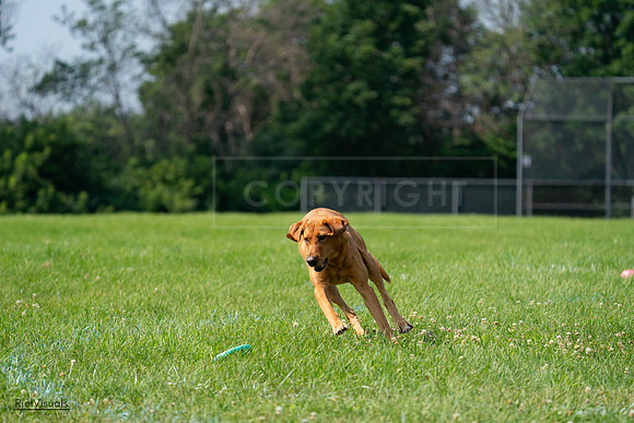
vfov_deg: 6.9
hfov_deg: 10.3
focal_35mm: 200
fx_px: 3523
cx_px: 317
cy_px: 212
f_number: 5.6
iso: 1000
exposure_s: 1/4000
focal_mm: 200
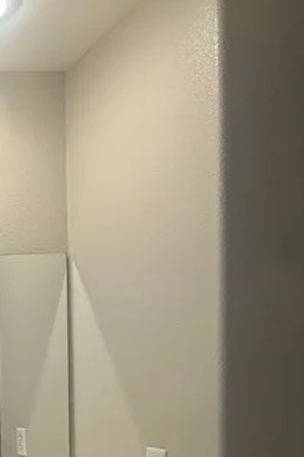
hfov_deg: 22.3
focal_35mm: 44
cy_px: 437
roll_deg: +3.7
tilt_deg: -5.7
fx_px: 557
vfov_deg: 40.1
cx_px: -203
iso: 250
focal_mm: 2.22
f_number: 2.2
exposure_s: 1/120
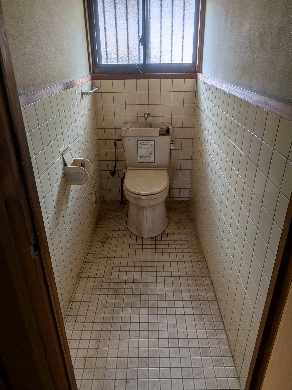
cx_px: 146
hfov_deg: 56.8
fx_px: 270
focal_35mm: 24
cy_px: 195
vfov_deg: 71.6
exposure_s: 1/30
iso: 33
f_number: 1.7
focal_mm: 4.53
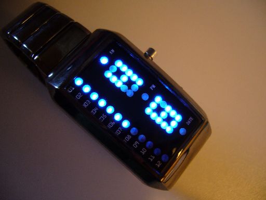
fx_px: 269
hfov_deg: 52.6
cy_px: 100
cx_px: 133
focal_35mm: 35
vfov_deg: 40.7
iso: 200
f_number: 2.8
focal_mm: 5.8
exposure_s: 1/13
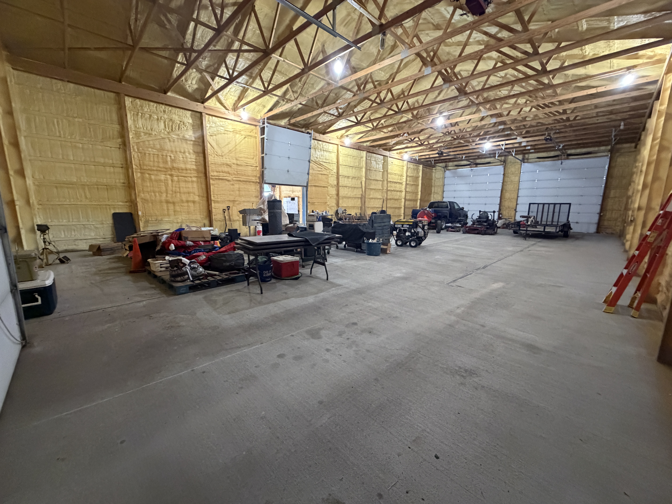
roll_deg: -0.2
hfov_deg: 102.1
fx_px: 272
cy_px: 252
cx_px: 336
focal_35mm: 14
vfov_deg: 85.7
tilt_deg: -9.1
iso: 1000
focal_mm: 2.22
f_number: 2.2
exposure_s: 1/60
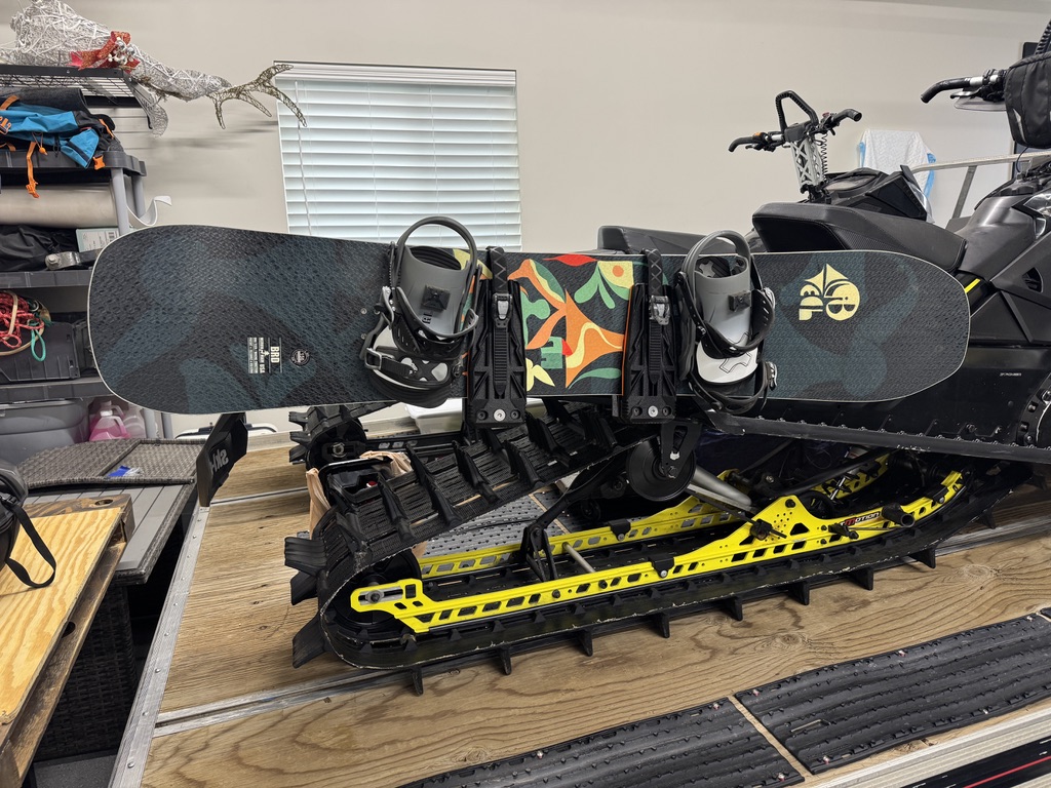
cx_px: 526
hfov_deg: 71.6
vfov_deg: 56.8
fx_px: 729
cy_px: 394
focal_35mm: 24
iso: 125
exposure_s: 1/60
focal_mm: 6.76
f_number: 1.78
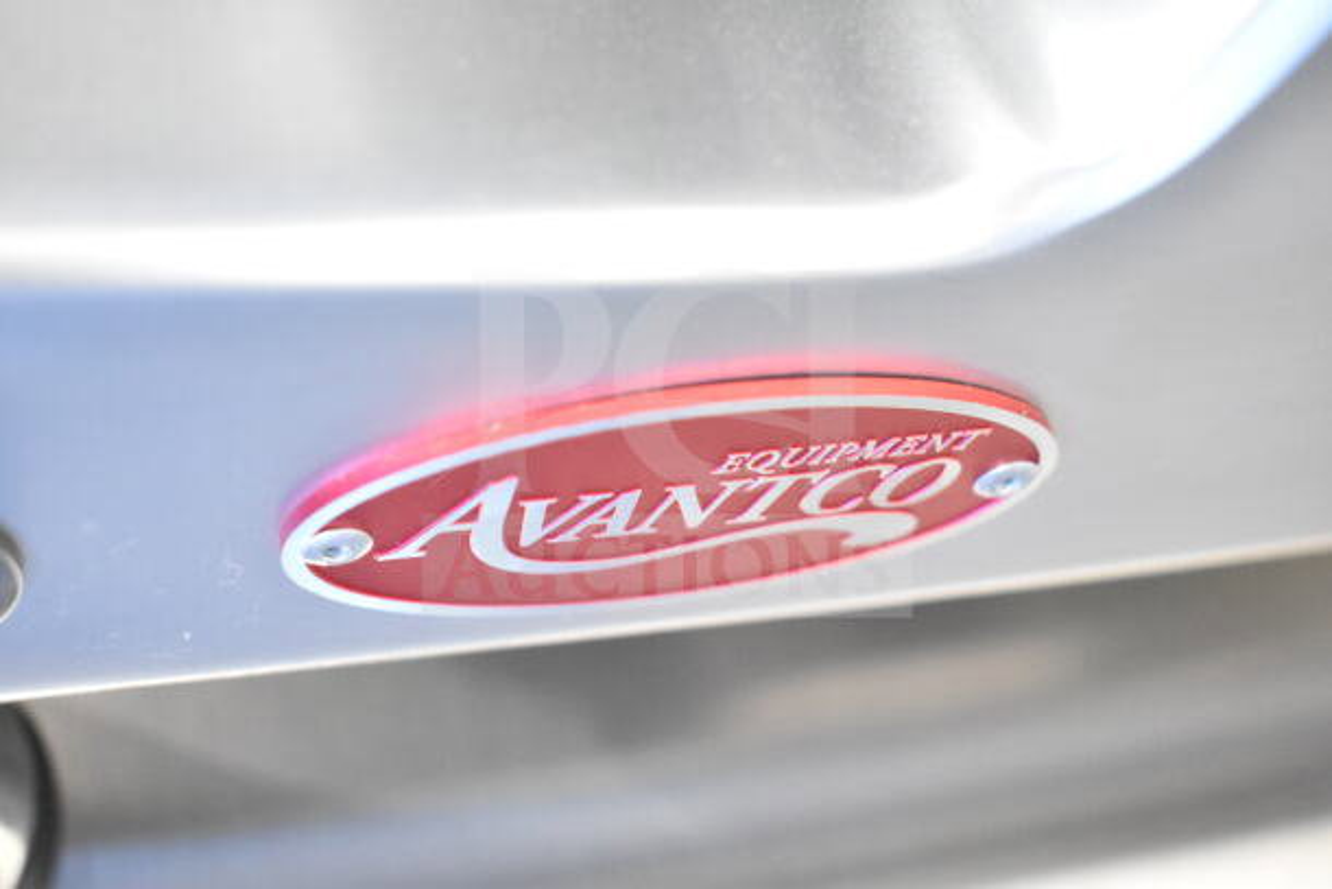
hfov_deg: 37.8
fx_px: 1943
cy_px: 444
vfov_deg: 25.8
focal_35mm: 52
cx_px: 666
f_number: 4.5
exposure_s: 1/60
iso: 7200
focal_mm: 35
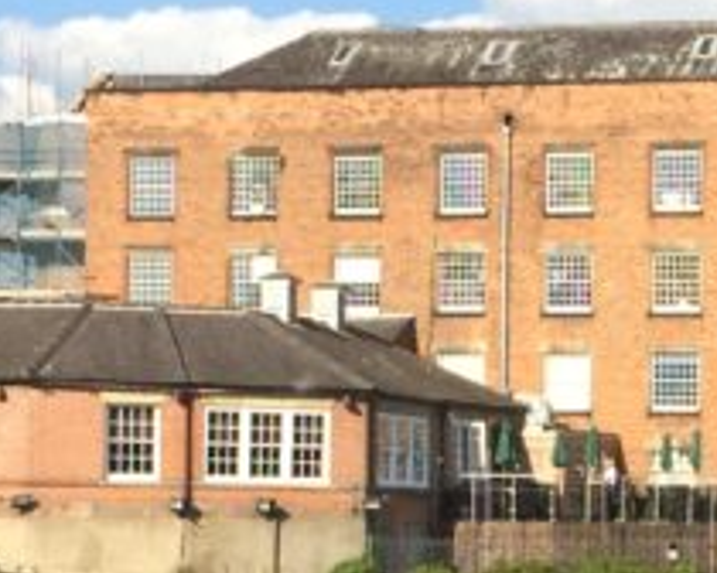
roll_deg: -1.1
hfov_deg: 13.6
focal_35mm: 138
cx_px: 854
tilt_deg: -1.7
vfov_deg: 11.1
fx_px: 2928
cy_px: 522
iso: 32
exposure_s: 1/1647
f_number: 2.2
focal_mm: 4.15
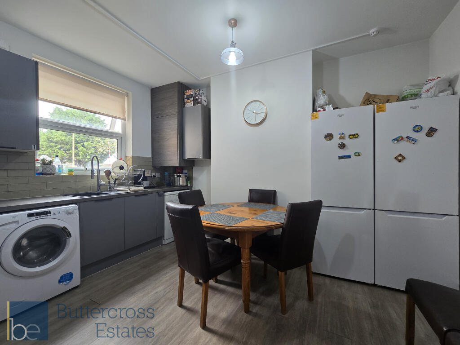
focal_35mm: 13
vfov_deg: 89.9
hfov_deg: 106.2
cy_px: 172
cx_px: 230
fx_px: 173
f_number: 2.2
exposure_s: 1/50
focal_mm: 2.2
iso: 100
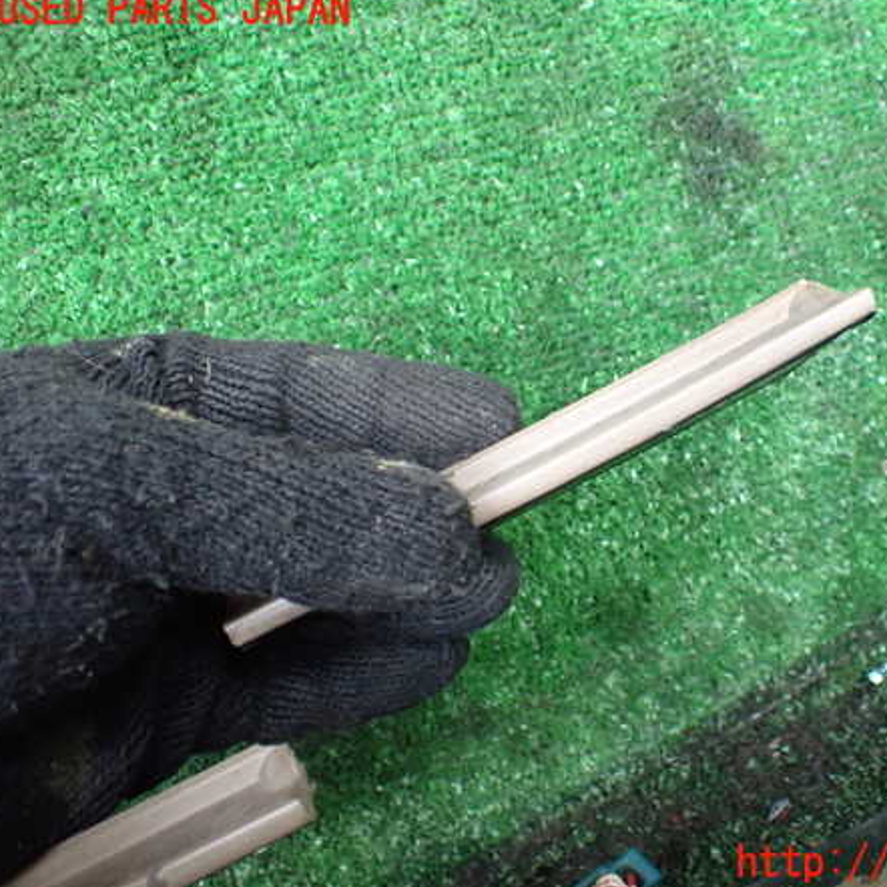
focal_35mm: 36
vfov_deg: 46.0
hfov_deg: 45.4
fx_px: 1044
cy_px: 437
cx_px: 588
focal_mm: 5.4
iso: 640
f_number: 2.3
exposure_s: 1/125
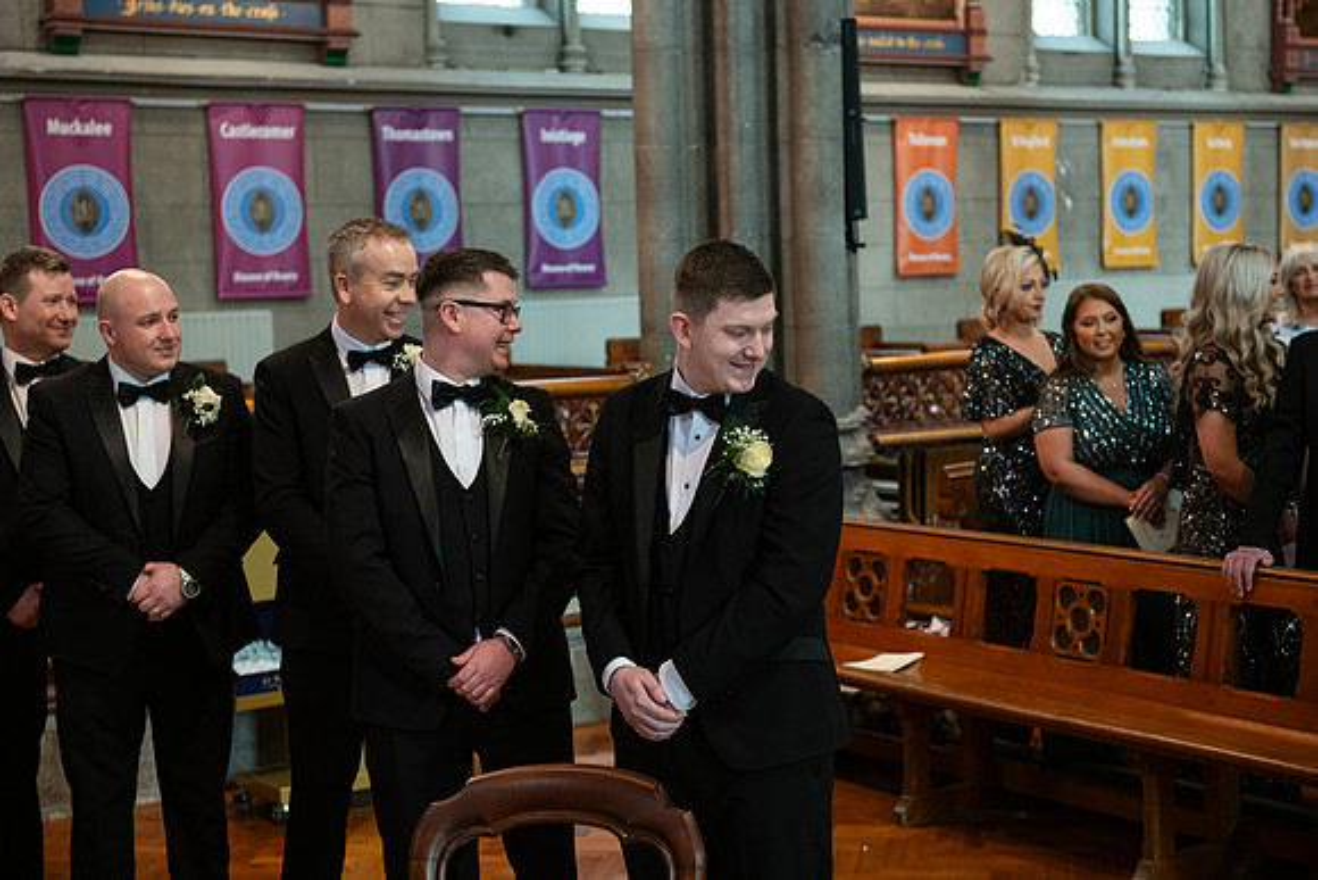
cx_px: 659
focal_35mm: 58
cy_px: 440
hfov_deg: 34.5
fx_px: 2124
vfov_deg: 23.4
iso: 1250
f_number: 3.5
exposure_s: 1/160
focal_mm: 58
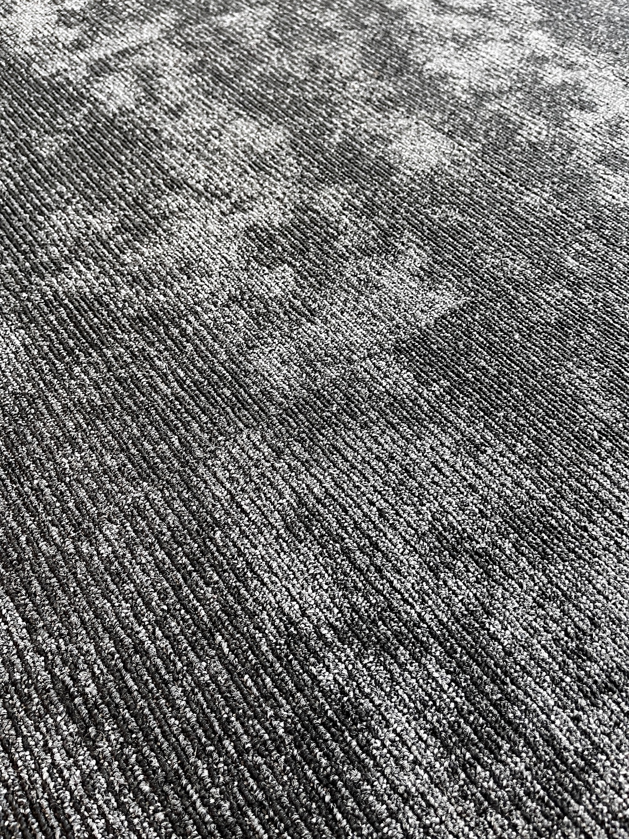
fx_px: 630
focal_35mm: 26
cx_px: 314
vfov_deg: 67.3
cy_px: 420
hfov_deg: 53.1
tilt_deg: -54.2
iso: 160
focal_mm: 5.1
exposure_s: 1/60
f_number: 1.6
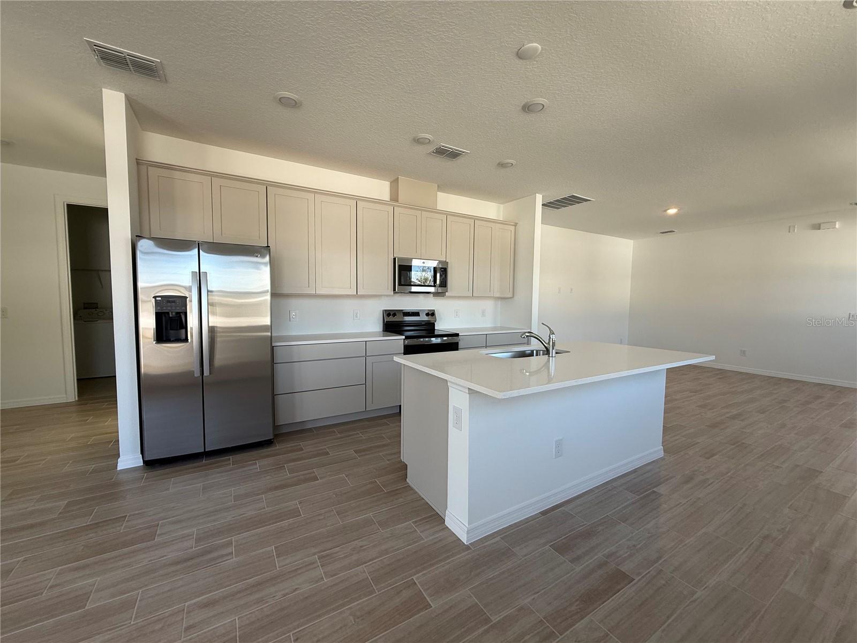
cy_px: 322
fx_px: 347
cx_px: 428
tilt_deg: -2.8
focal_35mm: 14
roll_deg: -0.8
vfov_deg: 85.7
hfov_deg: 102.1
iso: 80
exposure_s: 1/99
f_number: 2.2
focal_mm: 2.22
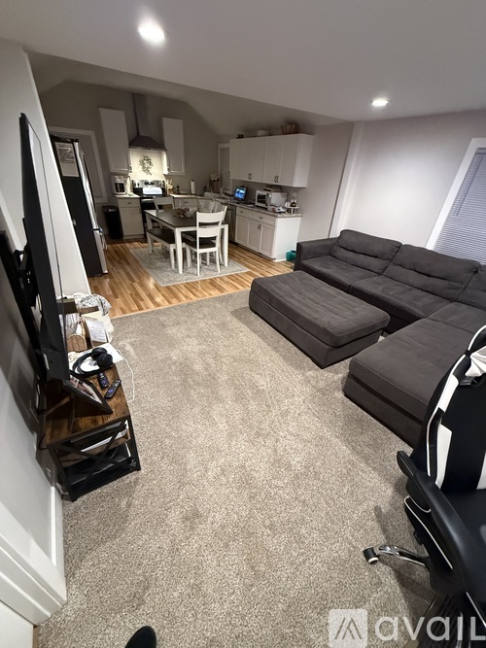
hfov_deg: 85.7
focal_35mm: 14
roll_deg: -4.3
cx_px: 243
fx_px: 262
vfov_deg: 102.1
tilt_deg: -31.0
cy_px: 324
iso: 800
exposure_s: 1/60
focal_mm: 2.22
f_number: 2.2
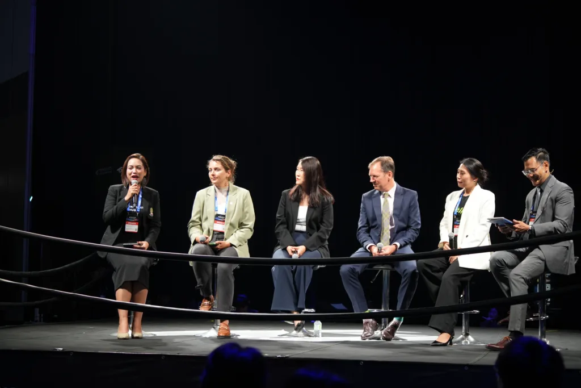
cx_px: 290
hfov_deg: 28.8
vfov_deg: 19.5
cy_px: 194
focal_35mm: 70
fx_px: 1130
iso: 1000
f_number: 4
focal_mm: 70
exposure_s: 1/160
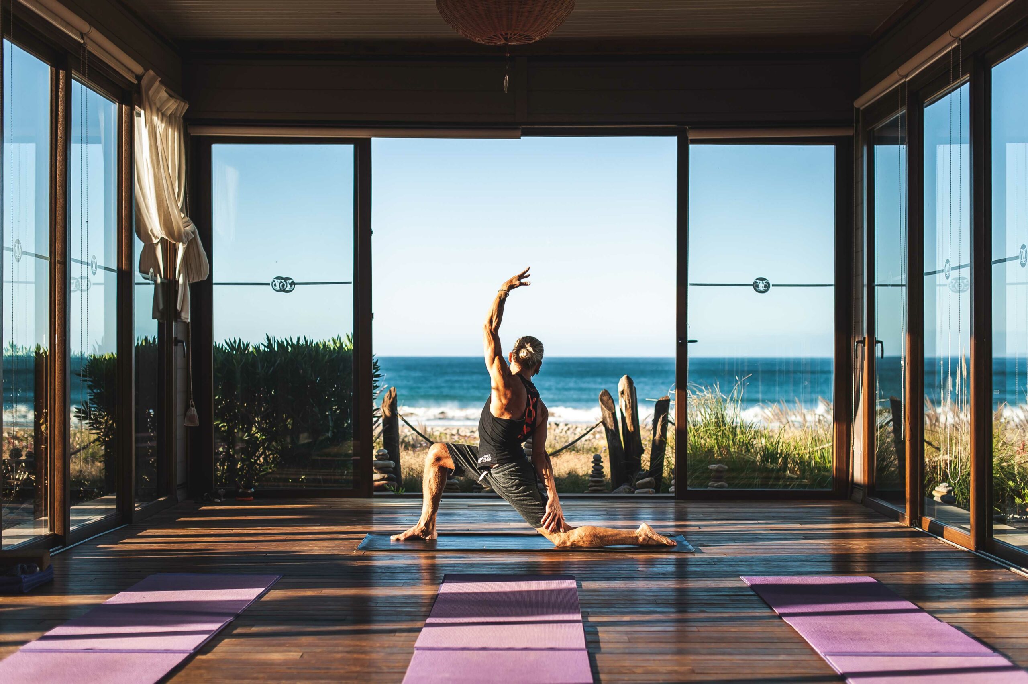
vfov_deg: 27.0
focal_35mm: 50
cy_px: 342
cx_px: 514
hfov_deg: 39.6
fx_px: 1427
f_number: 2.5
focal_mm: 50
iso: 160
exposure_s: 1/1250
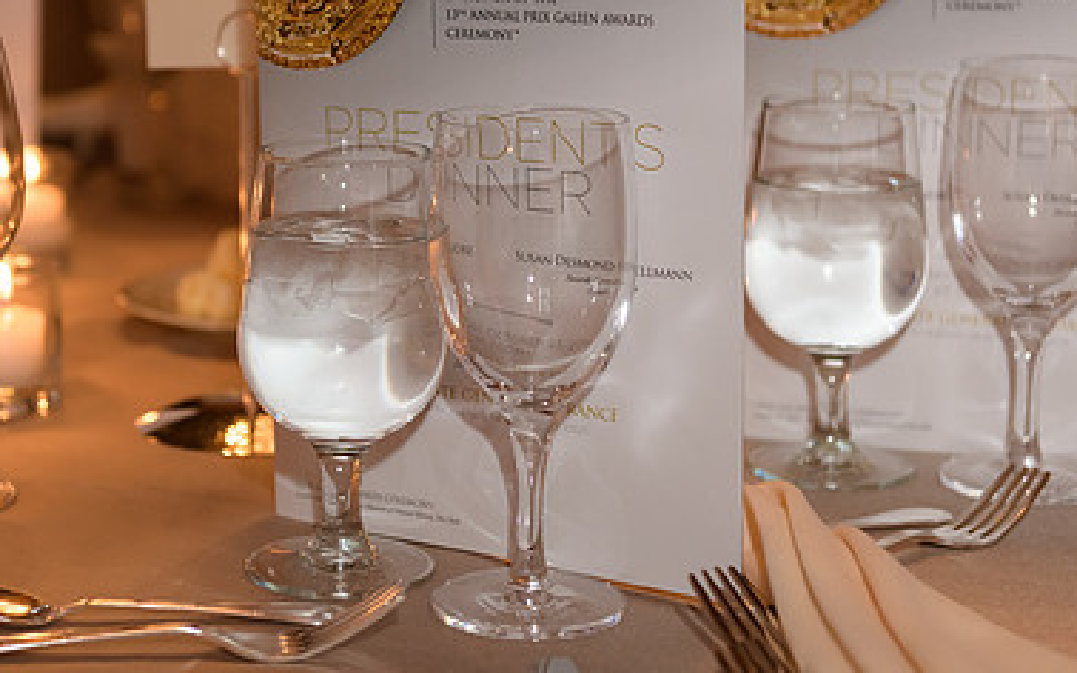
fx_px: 2523
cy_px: 153
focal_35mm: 86
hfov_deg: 24.1
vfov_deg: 15.1
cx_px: 436
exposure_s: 1/125
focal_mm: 55
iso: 1000
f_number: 3.2
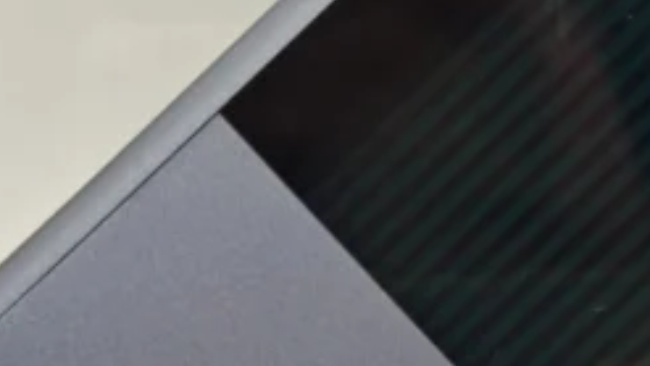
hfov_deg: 14.1
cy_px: 444
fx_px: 2620
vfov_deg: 7.9
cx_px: 253
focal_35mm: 152
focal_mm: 5.4
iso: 50
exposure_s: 1/250
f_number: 1.6
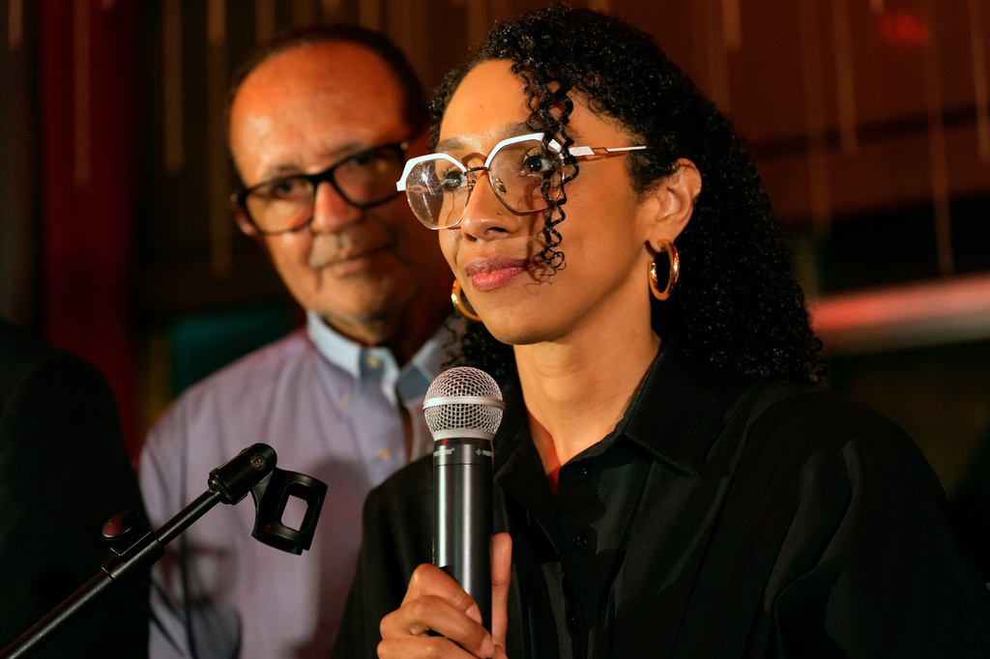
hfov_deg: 28.9
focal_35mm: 70
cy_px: 330
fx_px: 1924
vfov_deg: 19.4
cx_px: 495
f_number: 2.8
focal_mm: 70
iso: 3200
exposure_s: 1/90
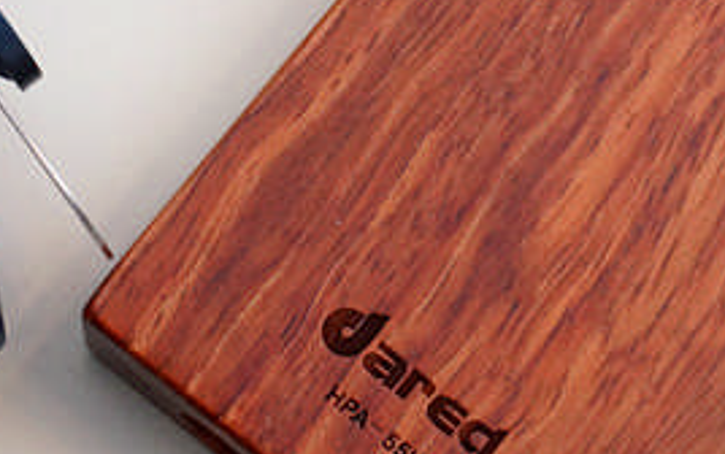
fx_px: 5062
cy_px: -181
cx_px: 311
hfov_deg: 8.2
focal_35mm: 256
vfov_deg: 5.1
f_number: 7.1
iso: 800
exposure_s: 1/60
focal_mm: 50
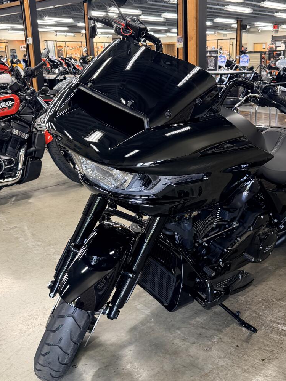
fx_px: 397
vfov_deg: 51.3
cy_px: 180
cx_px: 182
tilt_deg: -16.2
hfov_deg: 39.4
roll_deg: -0.3
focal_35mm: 36
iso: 250
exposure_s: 1/60
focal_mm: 6.76
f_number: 1.78
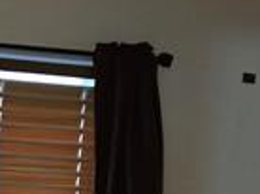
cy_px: 403
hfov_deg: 10.9
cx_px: -196
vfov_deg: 8.2
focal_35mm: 171
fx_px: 1282
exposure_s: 1/24
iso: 1250
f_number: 1.8
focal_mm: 5.4
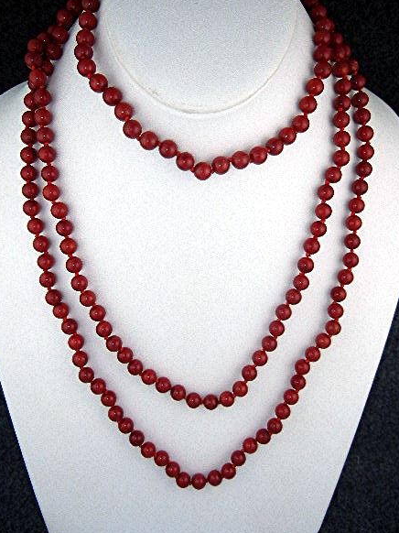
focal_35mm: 33
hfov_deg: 42.9
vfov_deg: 55.3
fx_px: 508
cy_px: 245
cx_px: 196
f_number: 3.5
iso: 160
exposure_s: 1/33
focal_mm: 5.4
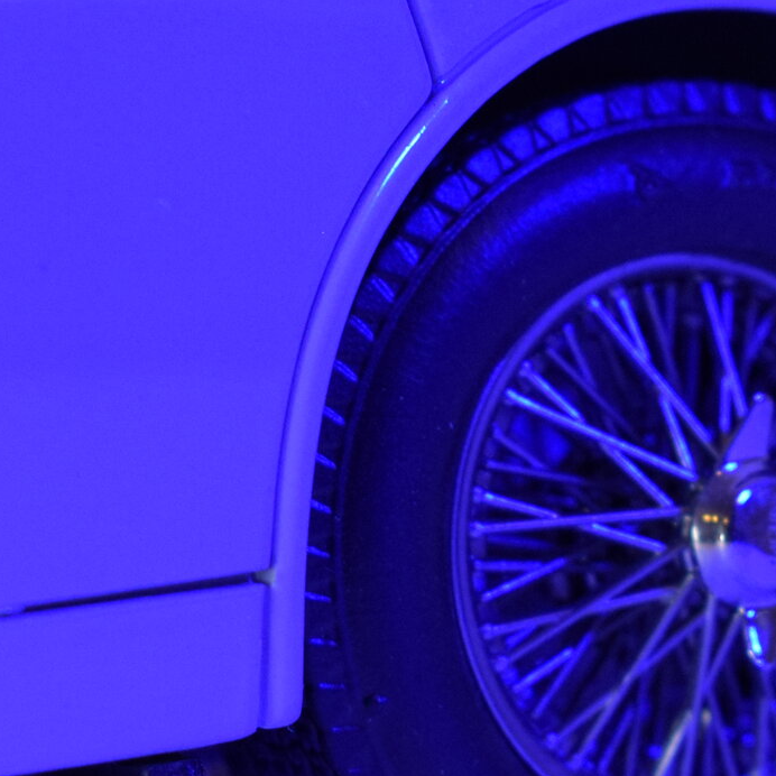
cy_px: 332
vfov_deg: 7.9
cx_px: 311
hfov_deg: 7.9
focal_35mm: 221
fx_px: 5605
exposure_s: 1/60
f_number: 7.1
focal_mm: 48
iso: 800
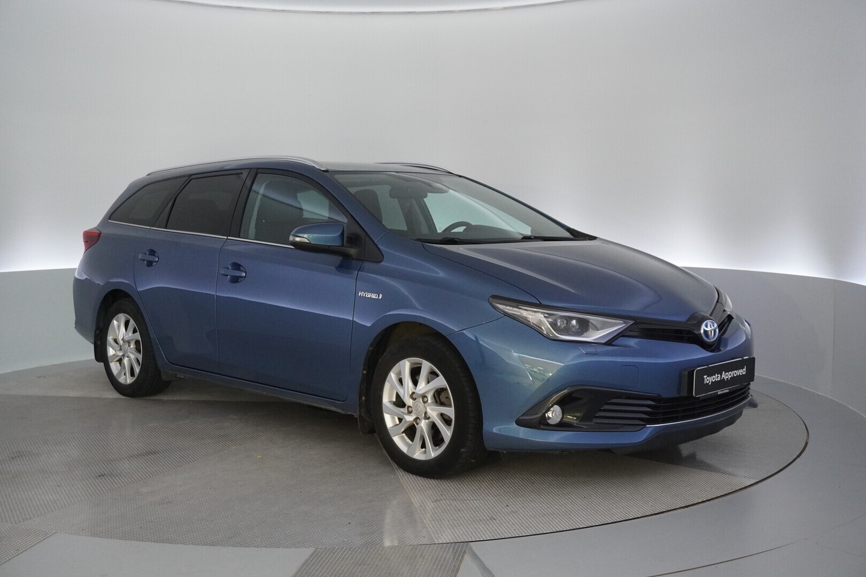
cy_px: 288
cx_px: 433
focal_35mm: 39
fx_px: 938
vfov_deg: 34.2
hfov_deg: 49.6
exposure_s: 1/160
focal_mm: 26
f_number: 4.5
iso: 2500
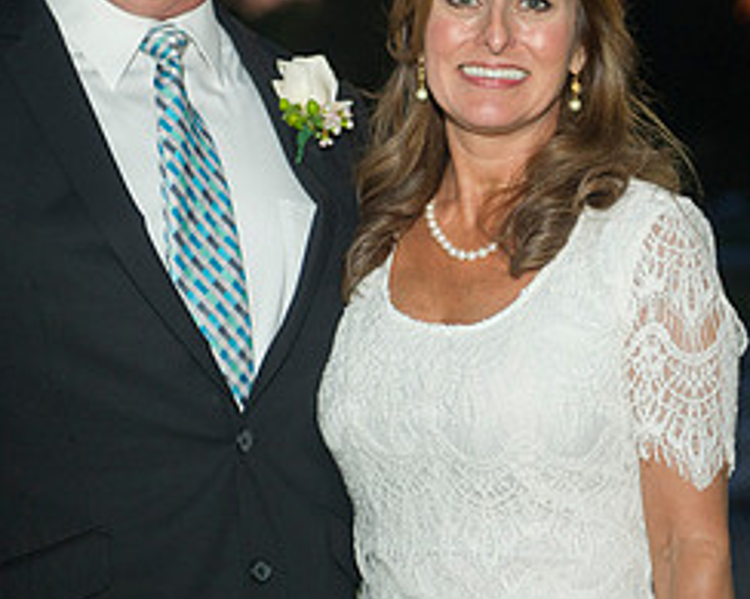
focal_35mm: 134
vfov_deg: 11.5
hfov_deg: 14.4
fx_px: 2973
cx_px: 440
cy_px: 249
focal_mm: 60
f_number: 2.8
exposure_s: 1/160
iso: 800
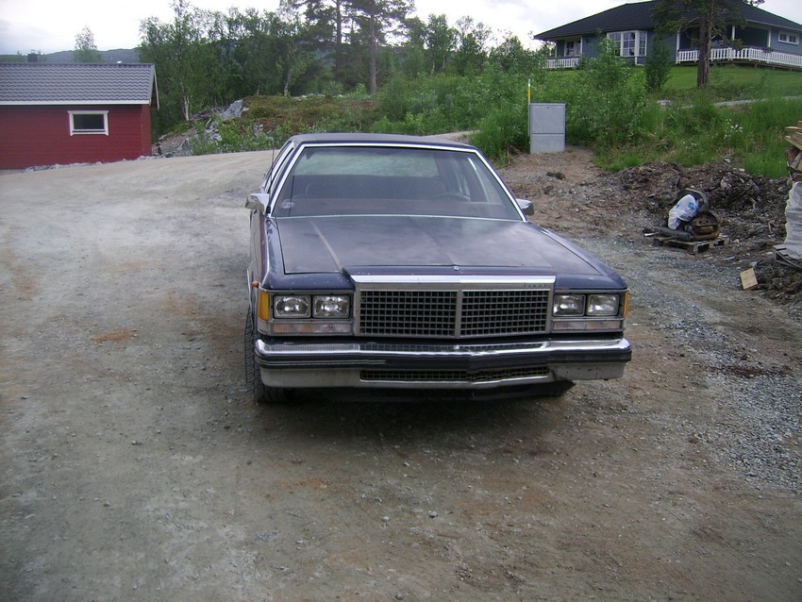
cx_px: 401
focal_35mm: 35
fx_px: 811
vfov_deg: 40.7
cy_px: 301
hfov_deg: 52.6
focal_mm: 5.95
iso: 100
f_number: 2.8
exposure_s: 1/176
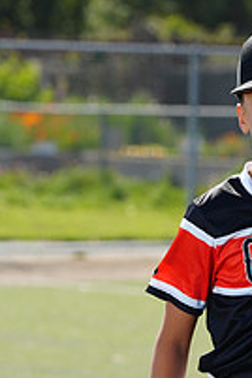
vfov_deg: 5.5
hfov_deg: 3.7
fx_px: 3916
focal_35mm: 373
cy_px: 431
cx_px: 341
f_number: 5
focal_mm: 129
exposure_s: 1/250
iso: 64
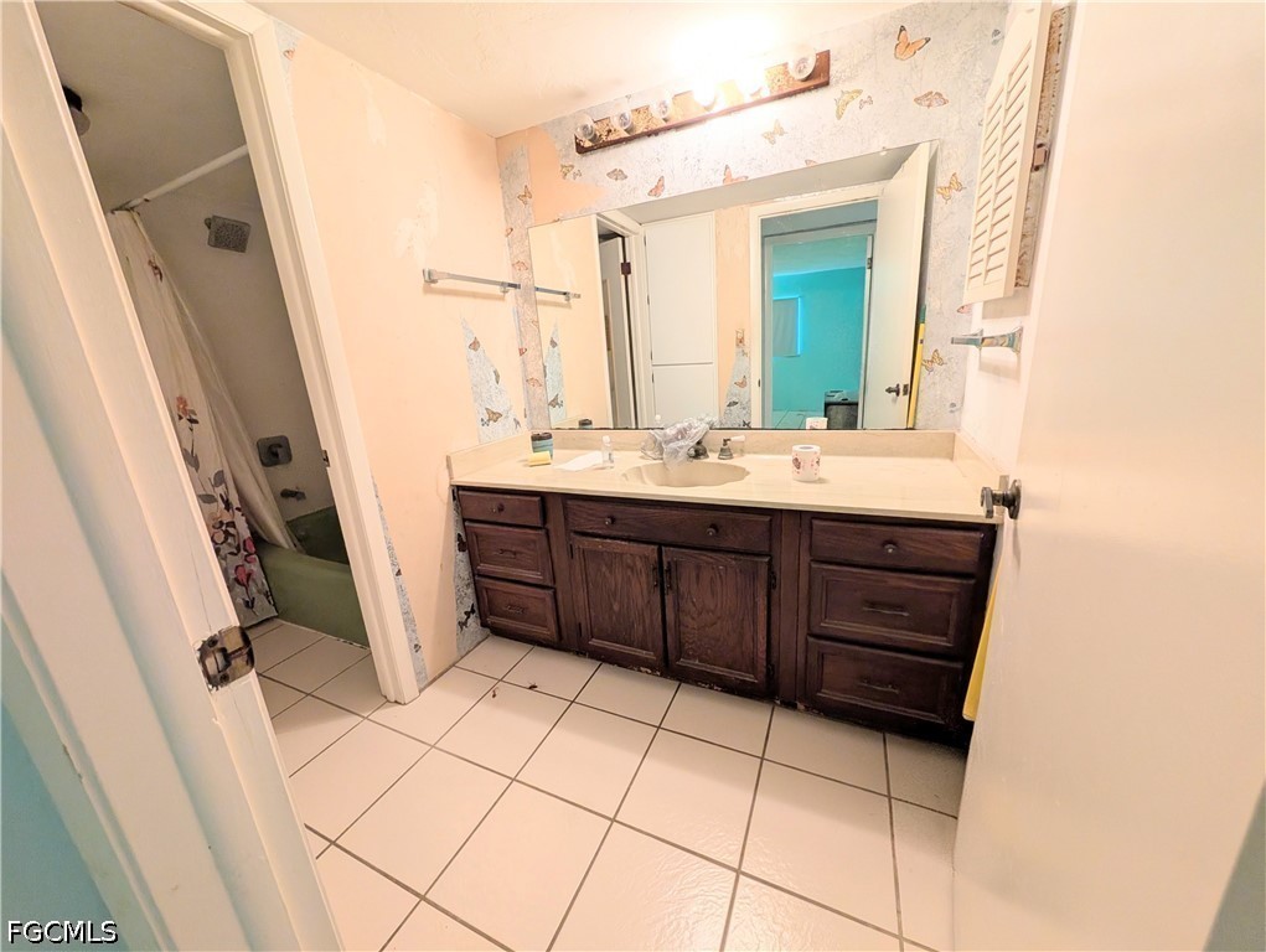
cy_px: 476
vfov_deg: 94.6
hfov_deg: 110.5
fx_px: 439
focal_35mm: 12
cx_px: 633
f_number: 1.7
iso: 120
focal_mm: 2.02
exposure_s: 1/60
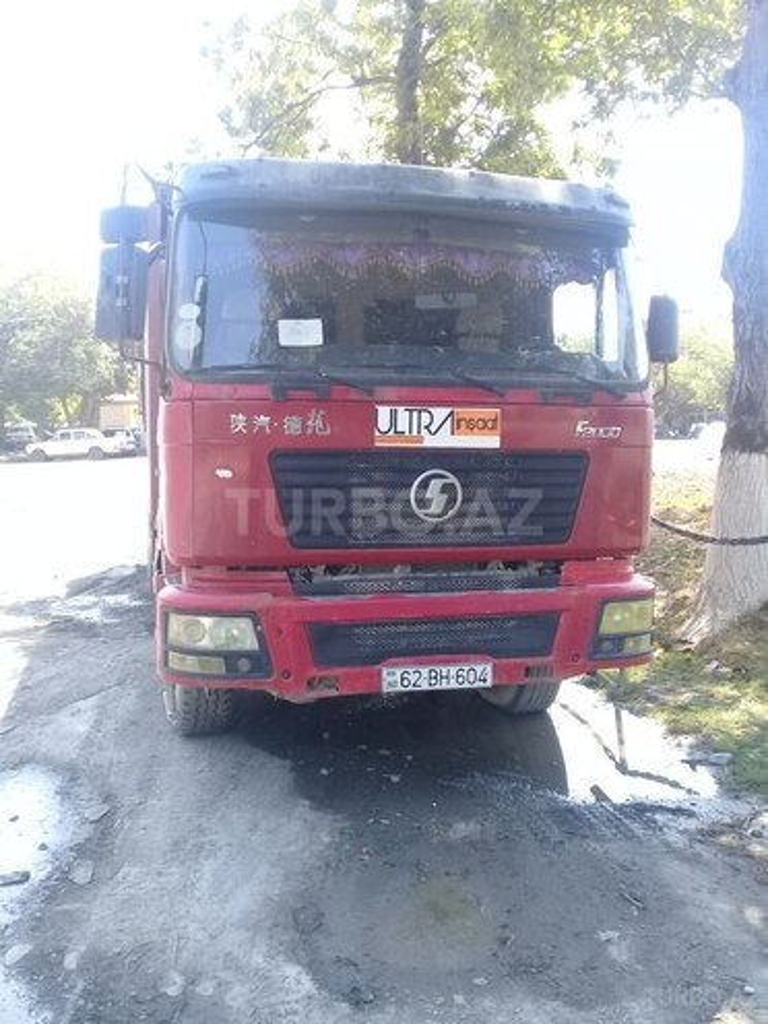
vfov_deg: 58.4
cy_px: 512
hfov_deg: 45.4
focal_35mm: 31
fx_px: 917
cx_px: 384
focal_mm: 3.3
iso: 50
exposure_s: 1/131
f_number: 2.2
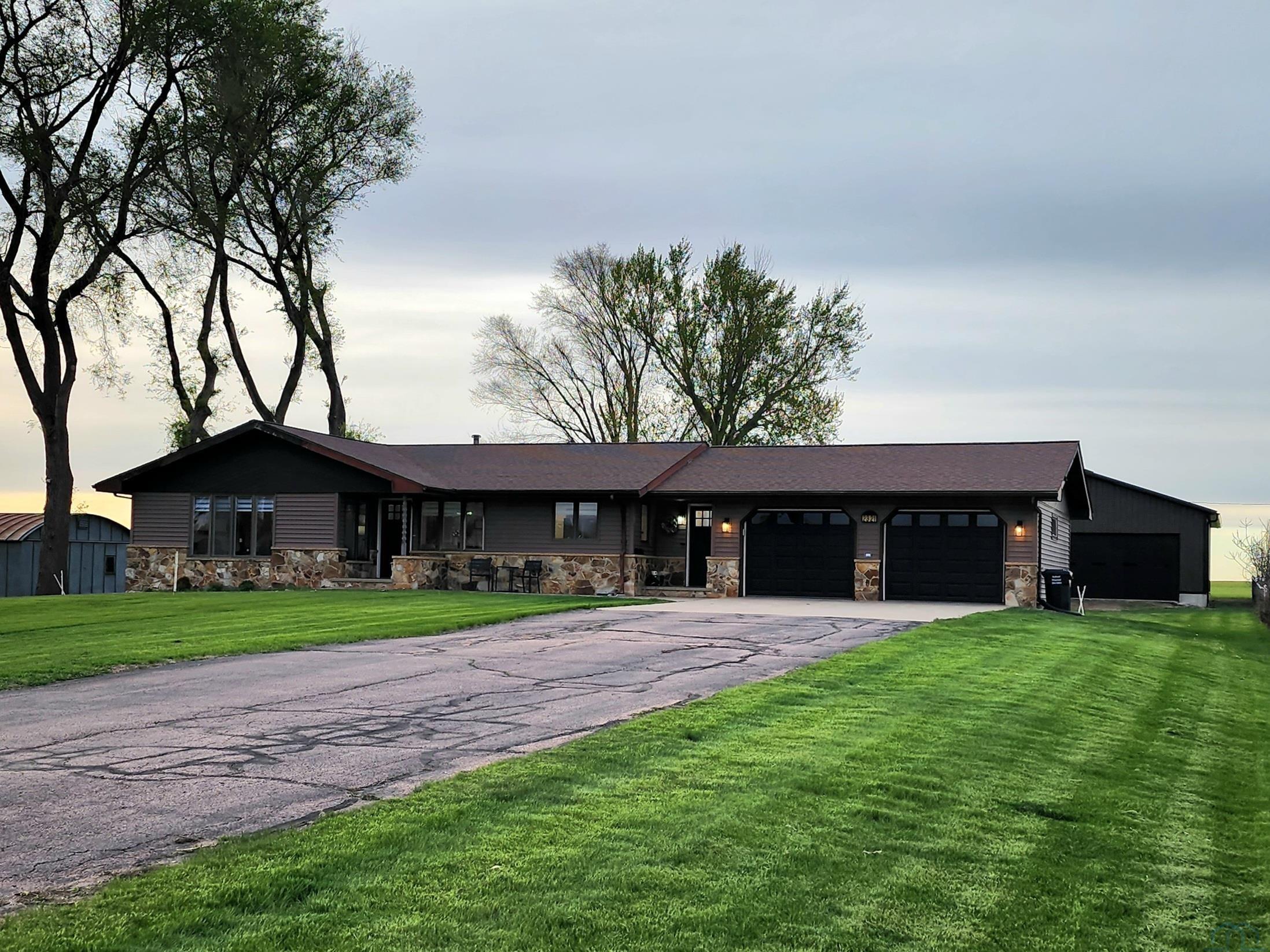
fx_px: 844
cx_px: 635
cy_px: 476
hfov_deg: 73.9
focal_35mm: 23
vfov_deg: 58.9
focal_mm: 6.4
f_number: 1.8
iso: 16
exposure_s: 1/182
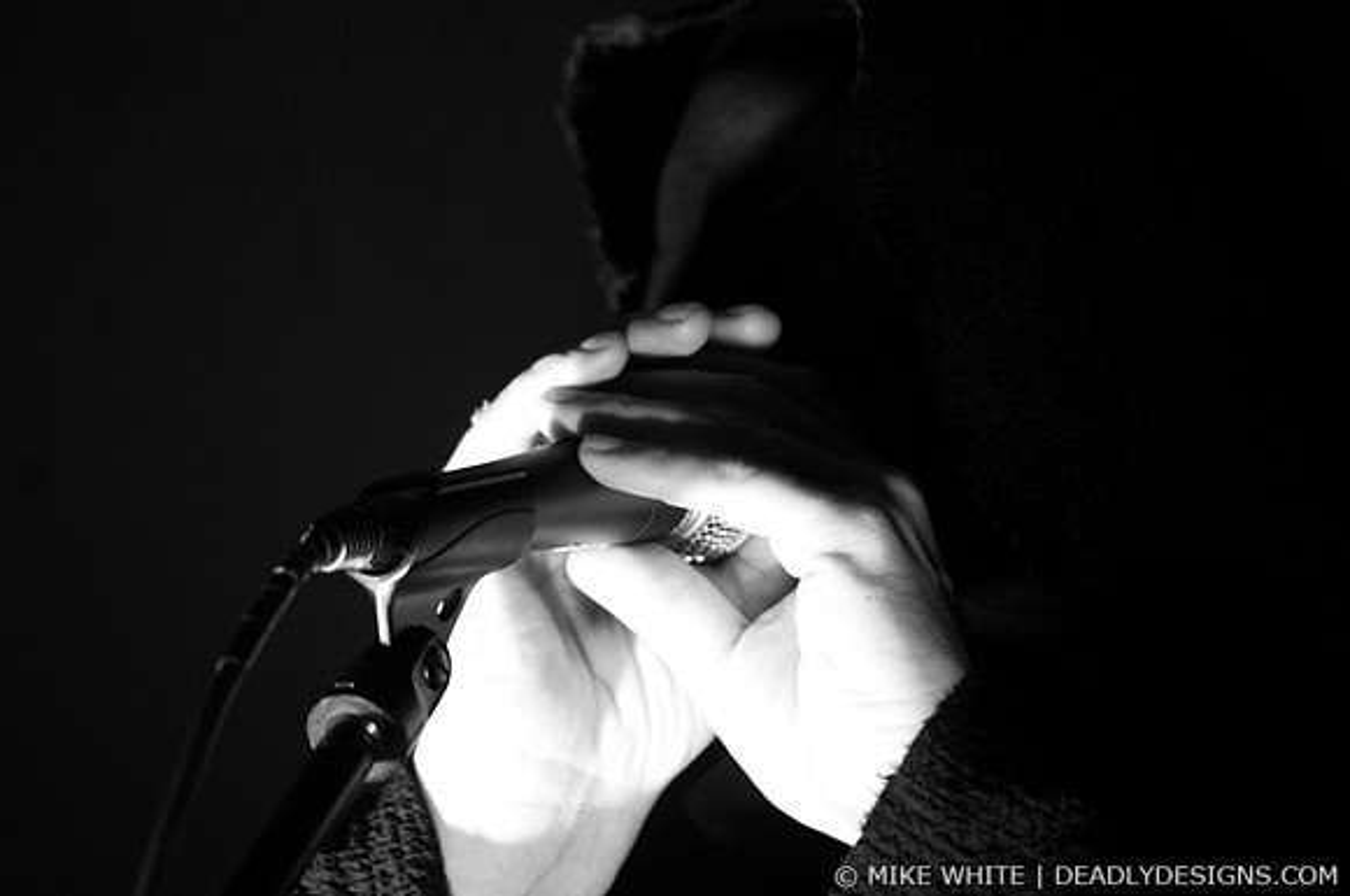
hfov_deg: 6.9
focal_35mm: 300
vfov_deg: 4.6
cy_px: 448
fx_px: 11234
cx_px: 675
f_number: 4.5
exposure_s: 1/13
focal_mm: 200
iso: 1000
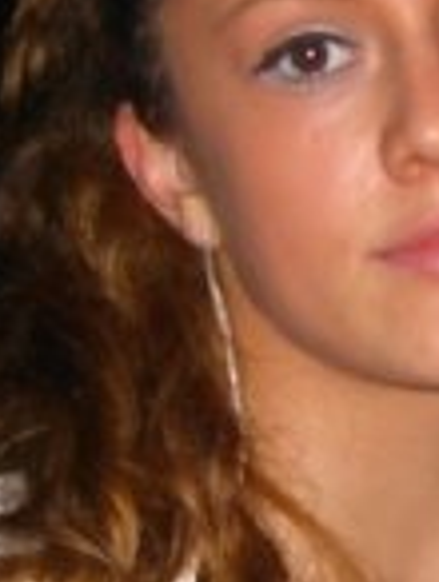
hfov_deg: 9.4
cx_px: 531
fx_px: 2630
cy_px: 179
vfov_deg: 12.6
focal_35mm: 156
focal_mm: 7.9
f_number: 2.8
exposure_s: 1/320
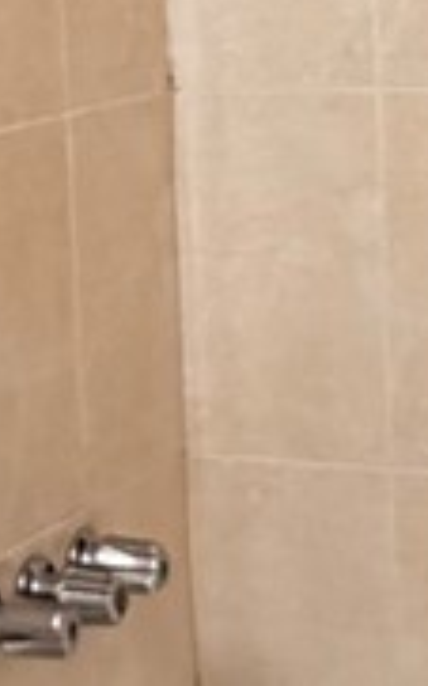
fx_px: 2447
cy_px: 125
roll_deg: +1.8
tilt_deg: -7.4
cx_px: 182
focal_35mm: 131
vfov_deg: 15.8
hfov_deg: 10.0
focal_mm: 2.22
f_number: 2.2
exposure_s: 1/120
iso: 200
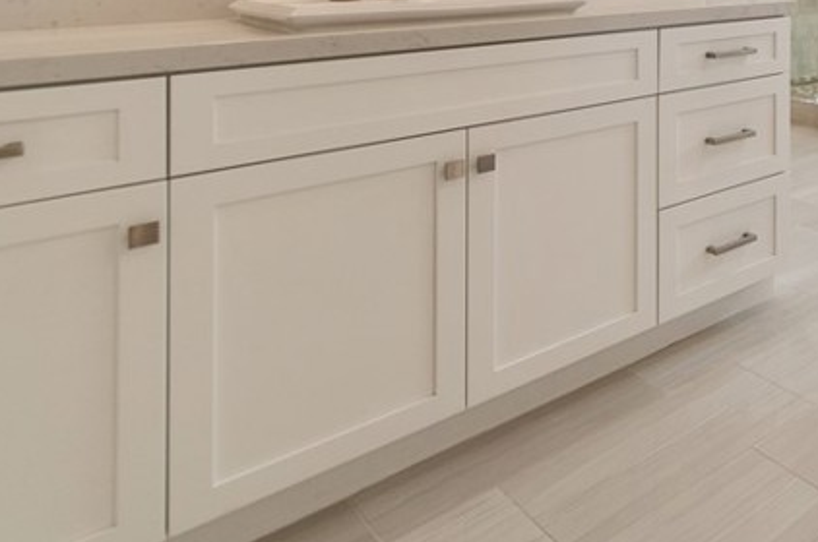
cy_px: -53
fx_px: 771
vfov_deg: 33.7
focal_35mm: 34
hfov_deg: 43.7
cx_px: 892
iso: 400
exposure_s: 1/250
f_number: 3.5
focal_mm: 14
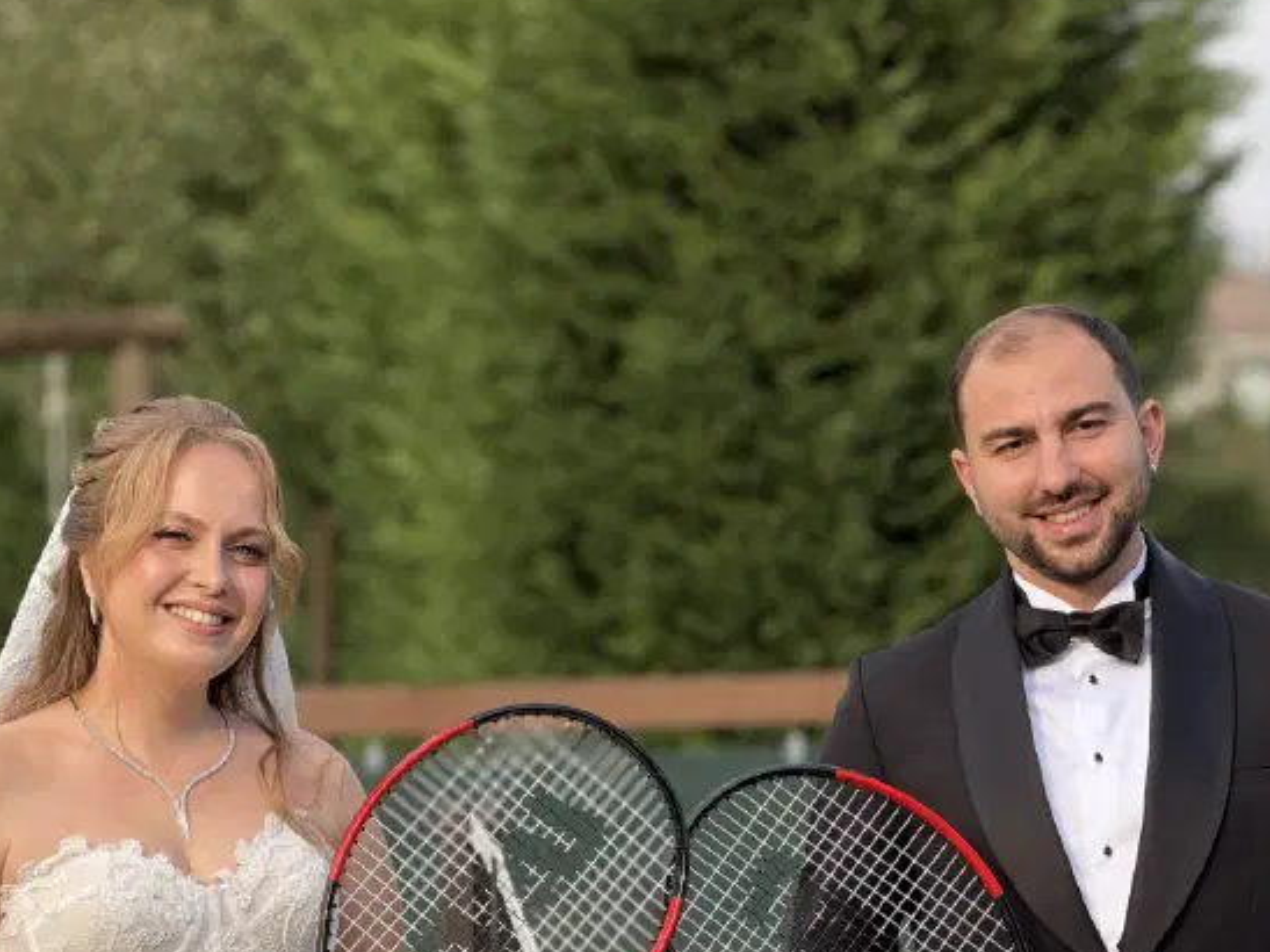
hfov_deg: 12.3
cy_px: 731
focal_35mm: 161
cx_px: 664
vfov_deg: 9.2
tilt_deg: -1.1
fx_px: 5906
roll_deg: +0.8
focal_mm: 16.89
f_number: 2.8
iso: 50
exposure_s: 1/321
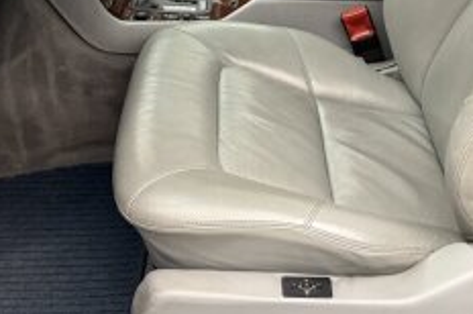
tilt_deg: -18.7
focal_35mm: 69
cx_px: 239
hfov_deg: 29.3
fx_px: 905
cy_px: -65
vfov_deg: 18.6
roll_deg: -0.7
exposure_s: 1/49
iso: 320
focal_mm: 6.76
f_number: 1.78
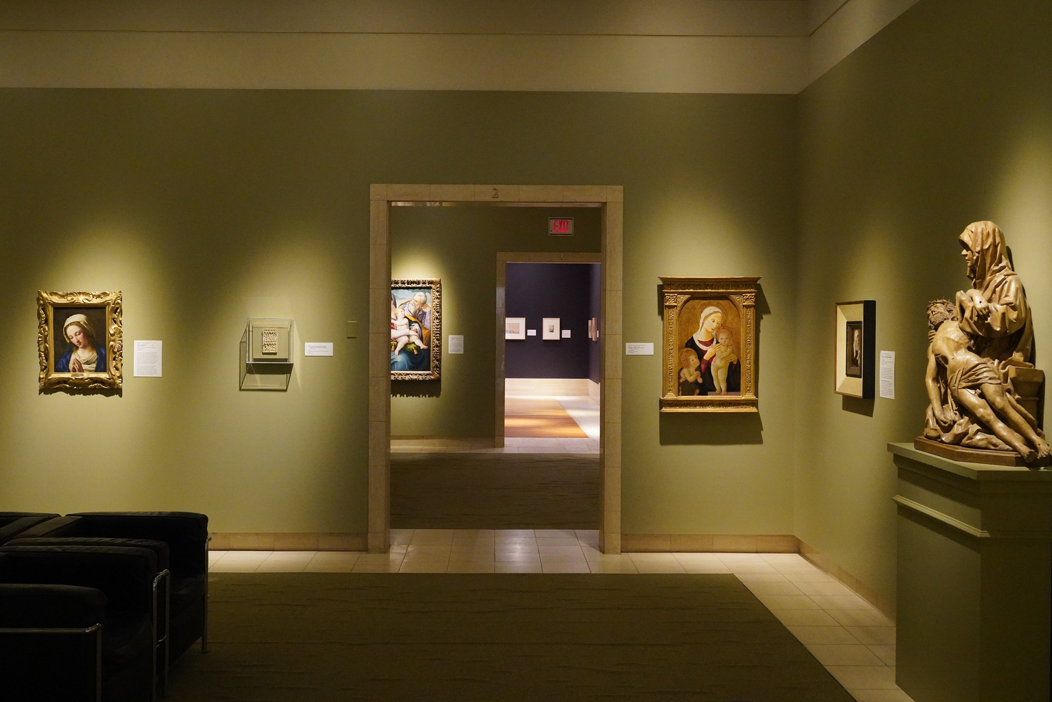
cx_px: 526
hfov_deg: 57.2
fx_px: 964
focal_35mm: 33
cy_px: 351
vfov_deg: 40.0
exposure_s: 1/80
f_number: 7.1
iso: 10000
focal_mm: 33
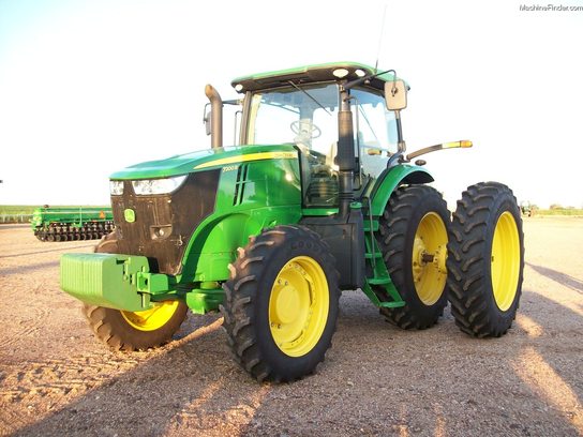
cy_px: 218
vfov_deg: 39.7
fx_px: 606
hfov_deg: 51.4
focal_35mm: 36
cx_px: 292
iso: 80
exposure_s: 1/134
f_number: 2.7
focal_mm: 6
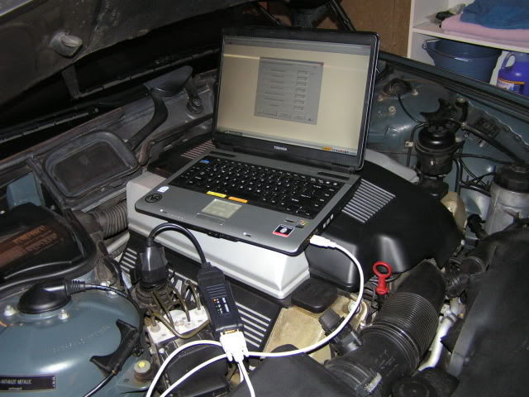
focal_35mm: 38
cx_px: 264
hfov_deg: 49.0
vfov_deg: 37.7
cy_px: 198
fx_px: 581
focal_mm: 6.3
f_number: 2.8
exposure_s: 1/40
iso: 200
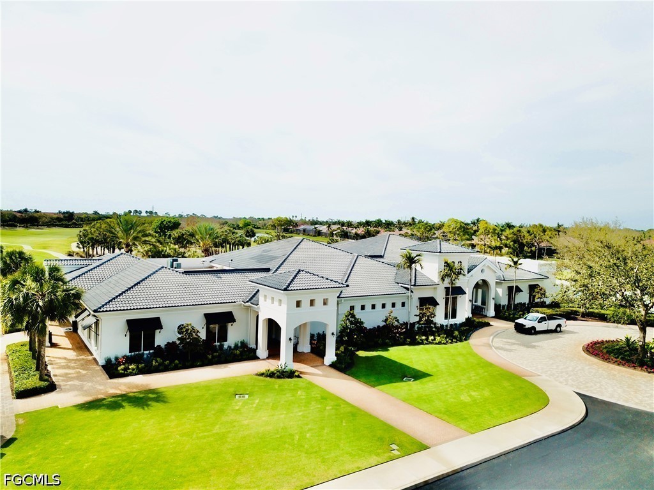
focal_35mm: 26
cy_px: 245
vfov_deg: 53.1
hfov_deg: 67.3
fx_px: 491
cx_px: 327
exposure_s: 1/1112
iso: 100
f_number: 2.2
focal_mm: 4.73
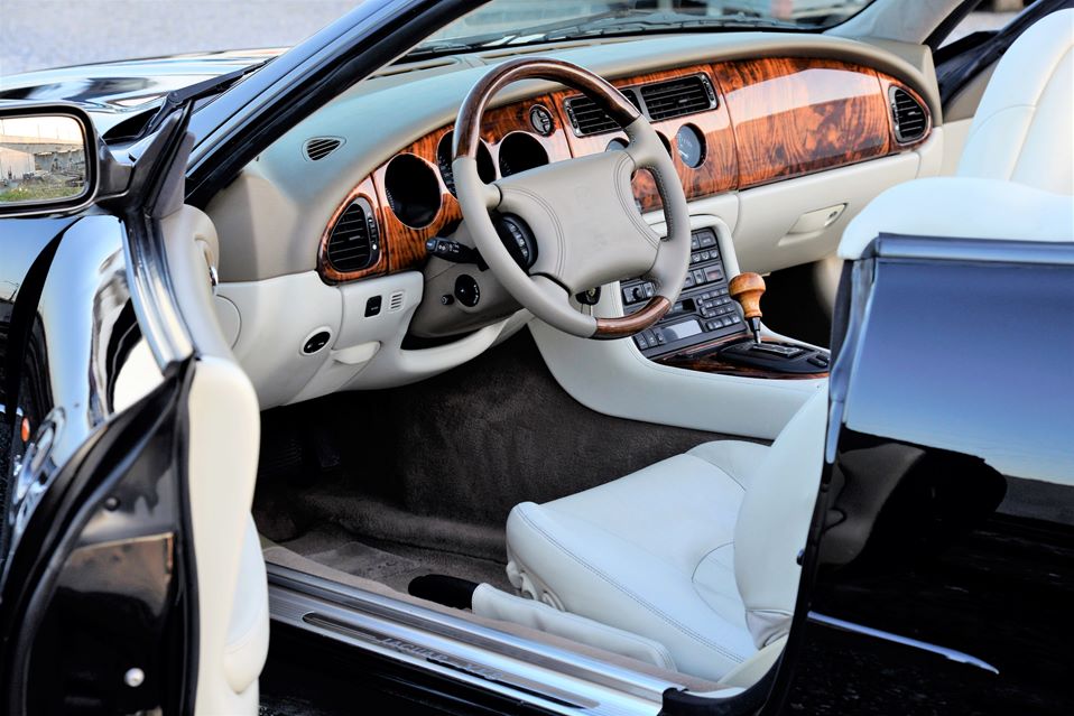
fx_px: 2447
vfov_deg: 16.7
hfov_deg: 24.8
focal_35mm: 82
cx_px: 537
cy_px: 358
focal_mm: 82
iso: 500
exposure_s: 1/60
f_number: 6.3
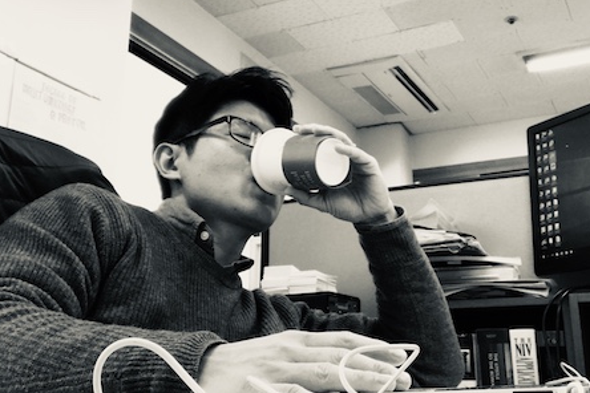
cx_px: 326
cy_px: 135
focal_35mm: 45
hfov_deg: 43.5
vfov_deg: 29.7
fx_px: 737
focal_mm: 2.87
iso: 50
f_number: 2.2
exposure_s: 1/30
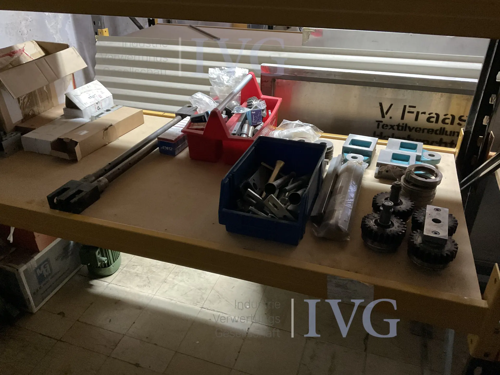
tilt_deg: -31.3
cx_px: 250
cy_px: 188
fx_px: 419
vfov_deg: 48.2
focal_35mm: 29
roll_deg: -0.8
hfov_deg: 61.7
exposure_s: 1/25
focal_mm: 3
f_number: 1.8
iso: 500
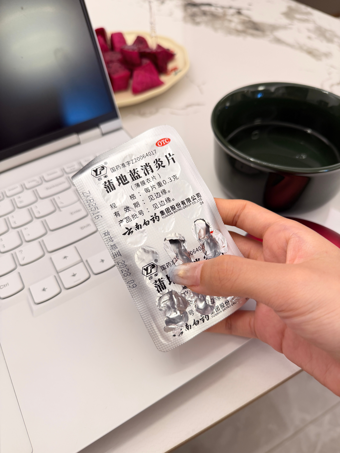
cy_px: 226
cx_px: 170
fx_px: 314
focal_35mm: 24
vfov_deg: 71.6
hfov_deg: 56.8
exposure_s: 1/100
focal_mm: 6.76
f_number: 1.78
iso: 100
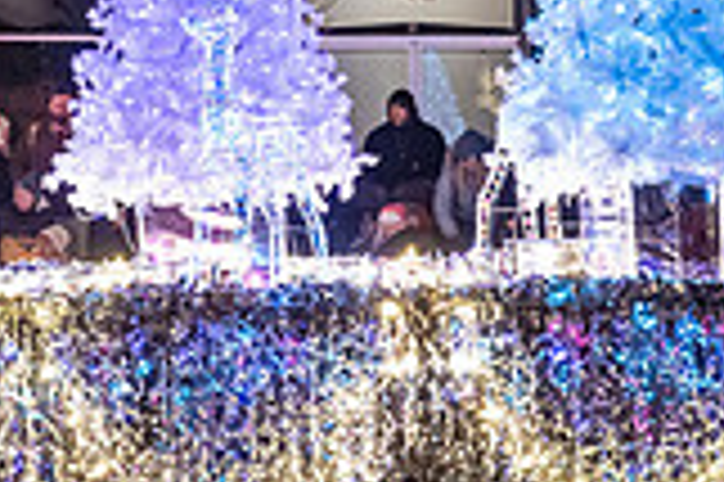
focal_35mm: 101
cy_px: -79
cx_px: 346
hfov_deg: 20.2
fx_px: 2029
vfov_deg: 13.2
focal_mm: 28
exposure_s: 1/250
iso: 5000
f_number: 3.5
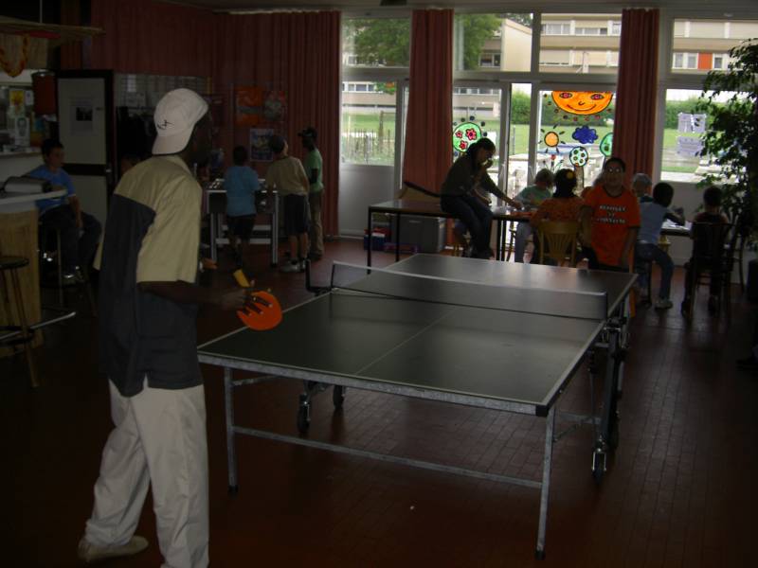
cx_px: 379
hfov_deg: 47.9
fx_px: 854
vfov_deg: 36.8
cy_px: 284
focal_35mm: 39
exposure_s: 1/60
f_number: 2.8
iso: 100
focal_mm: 8
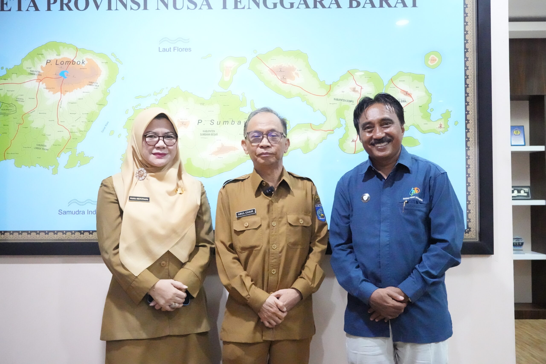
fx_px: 531
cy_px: 182
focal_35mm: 35
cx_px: 273
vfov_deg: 37.9
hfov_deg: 54.4
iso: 51200
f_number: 6.3
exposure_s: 1/160
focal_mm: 35
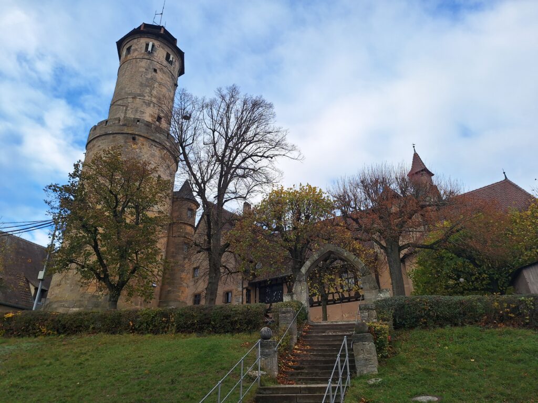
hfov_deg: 73.9
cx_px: 269
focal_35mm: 23
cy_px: 202
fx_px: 357
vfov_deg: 58.9
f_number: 1.8
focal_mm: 5.54
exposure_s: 1/1431
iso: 40
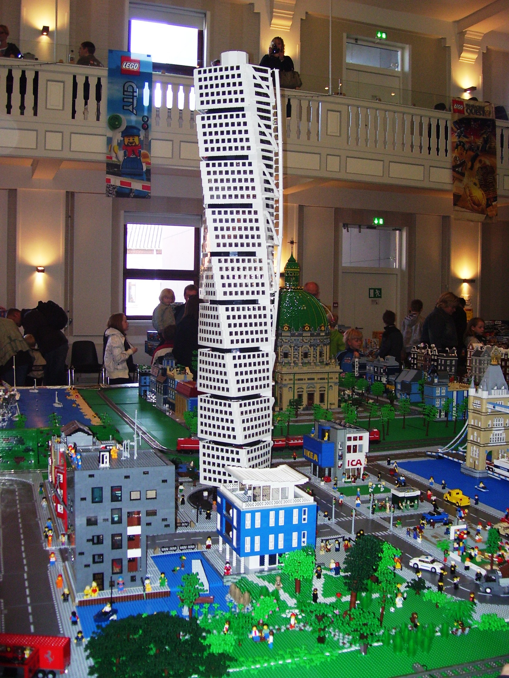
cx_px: 254
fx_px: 706
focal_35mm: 36
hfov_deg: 39.7
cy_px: 339
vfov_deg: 51.4
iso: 100
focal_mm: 6
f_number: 2.7
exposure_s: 1/60
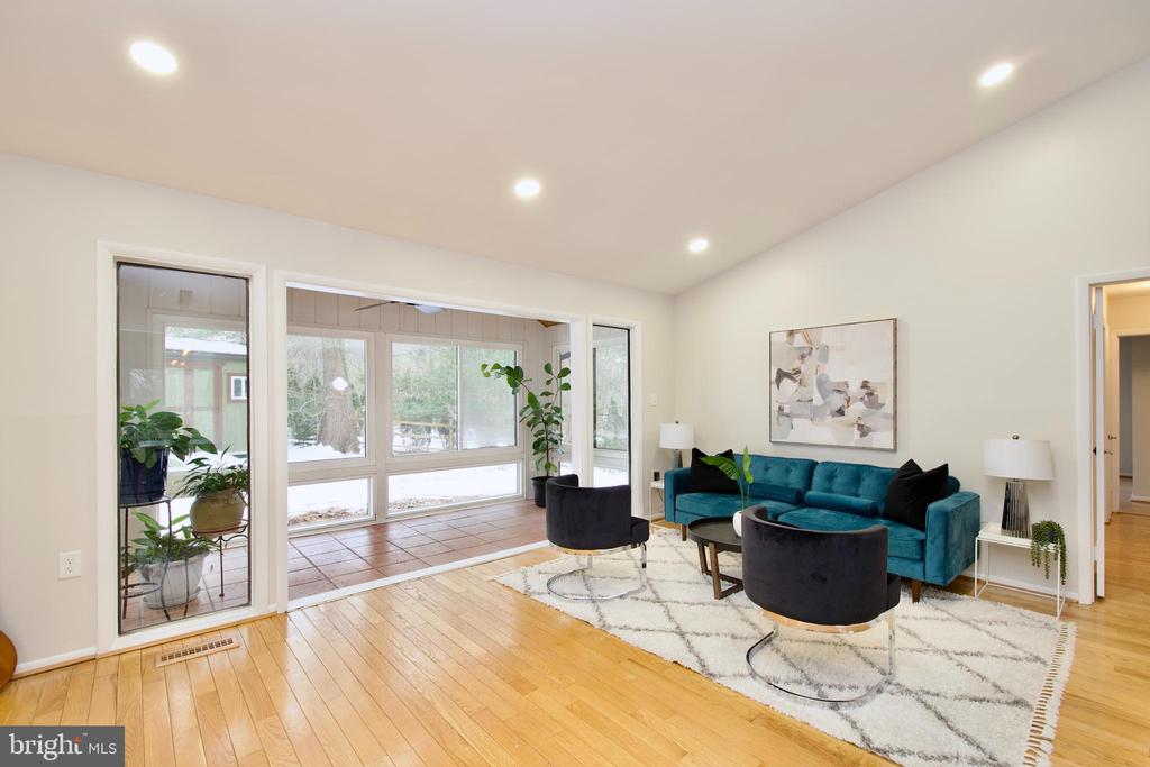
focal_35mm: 15
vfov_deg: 77.3
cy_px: 384
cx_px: 575
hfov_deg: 100.4
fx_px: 479
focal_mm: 10
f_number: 7.1
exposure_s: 1/13
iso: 320
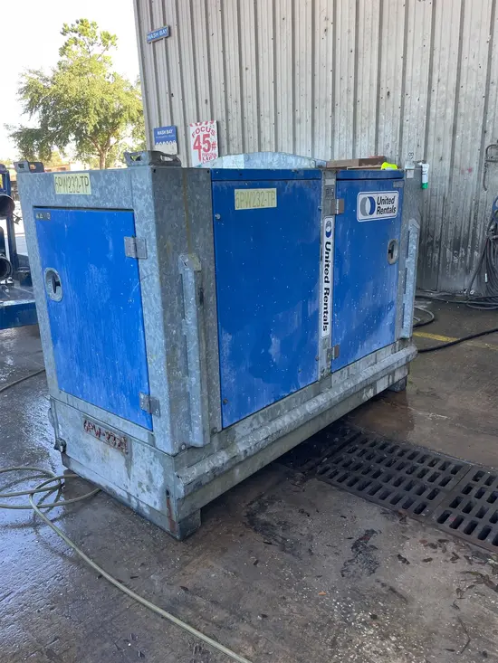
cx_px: 249
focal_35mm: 26
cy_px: 332
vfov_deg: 67.3
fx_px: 499
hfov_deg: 53.1
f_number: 1.6
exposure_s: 1/121
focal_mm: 4.2
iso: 50
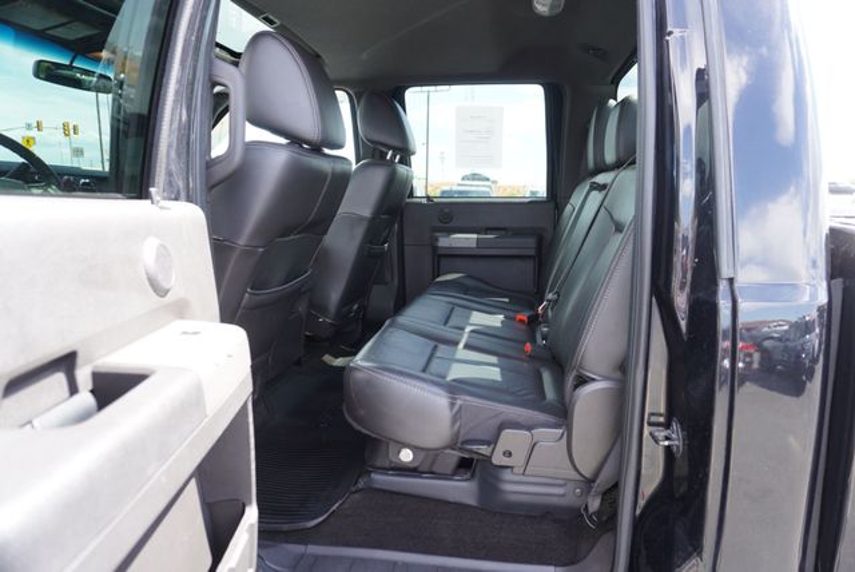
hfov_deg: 73.7
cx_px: 428
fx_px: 571
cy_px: 286
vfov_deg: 53.2
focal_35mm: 24
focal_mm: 16
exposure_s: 1/60
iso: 100
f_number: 4
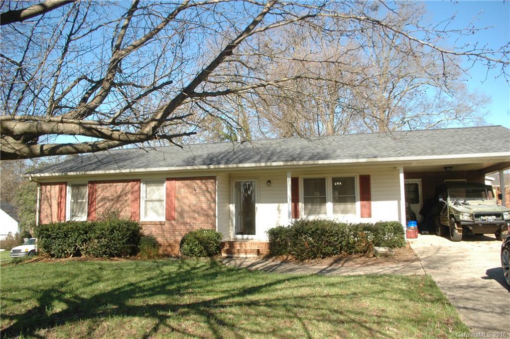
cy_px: 170
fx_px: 382
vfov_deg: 47.8
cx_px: 255
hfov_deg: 67.4
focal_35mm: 27
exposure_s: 1/400
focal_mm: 18
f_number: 10
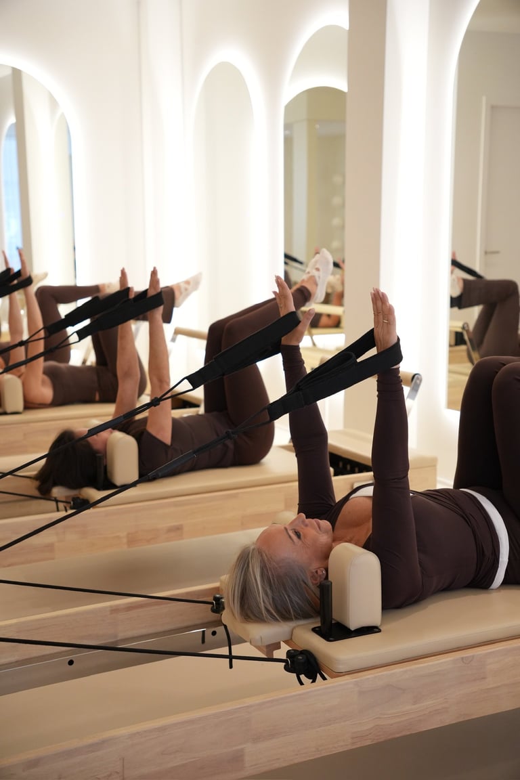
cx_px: 260
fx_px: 1004
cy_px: 390
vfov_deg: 42.5
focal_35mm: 46
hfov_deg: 29.0
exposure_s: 1/100
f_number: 2.8
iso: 800
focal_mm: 30.9
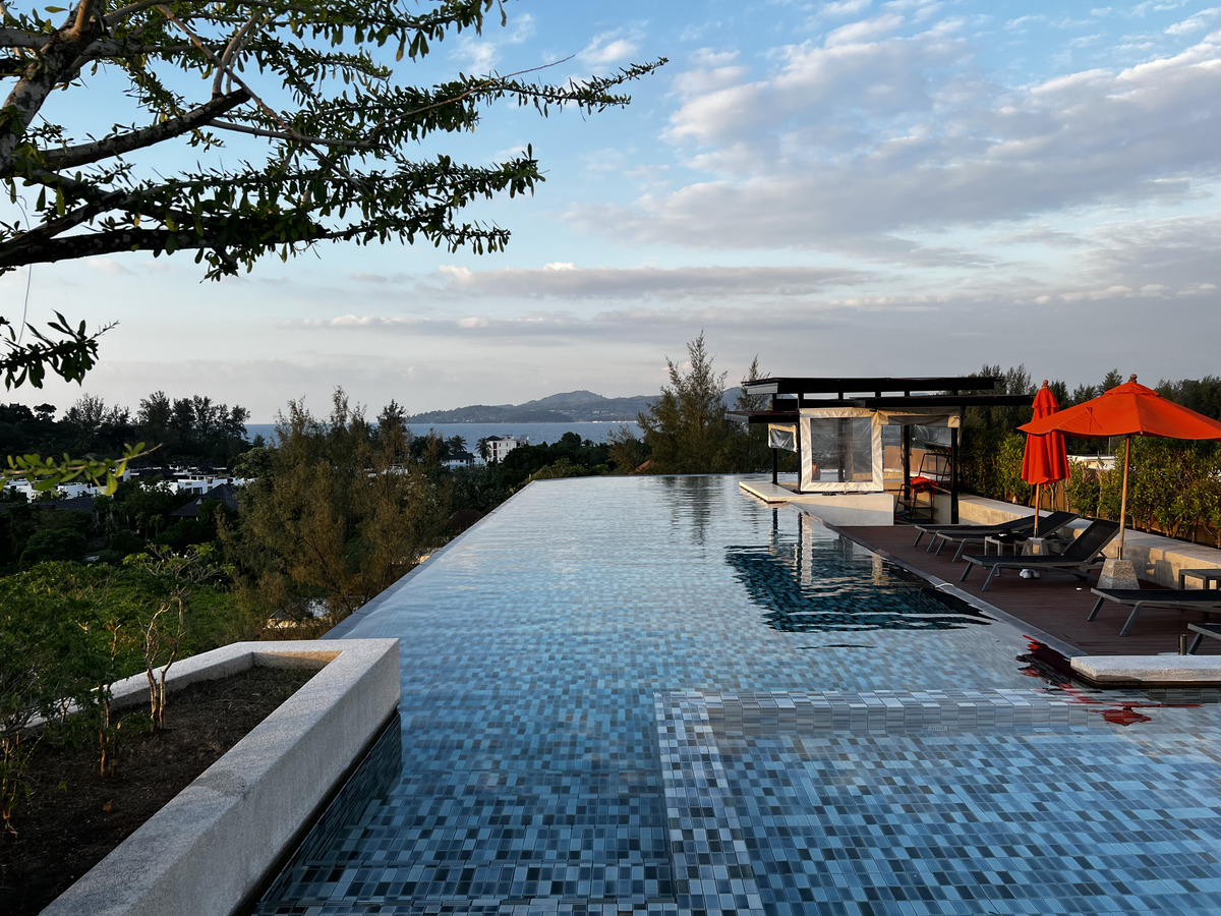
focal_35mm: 26
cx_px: 610
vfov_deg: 53.1
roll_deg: +1.0
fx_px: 917
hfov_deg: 67.3
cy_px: 458
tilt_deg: -2.4
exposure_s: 1/1009
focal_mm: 5.7
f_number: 1.5
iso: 50
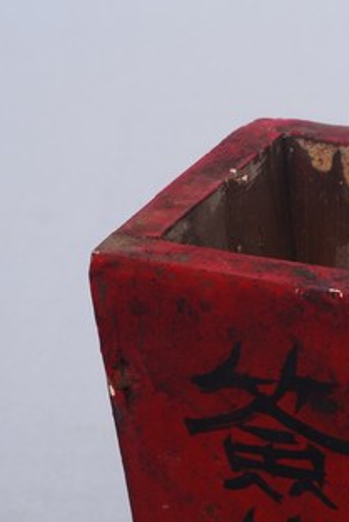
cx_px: 346
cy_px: 529
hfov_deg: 7.4
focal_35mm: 184
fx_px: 2673
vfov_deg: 11.1
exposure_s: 1/100
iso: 100
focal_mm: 60
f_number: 25
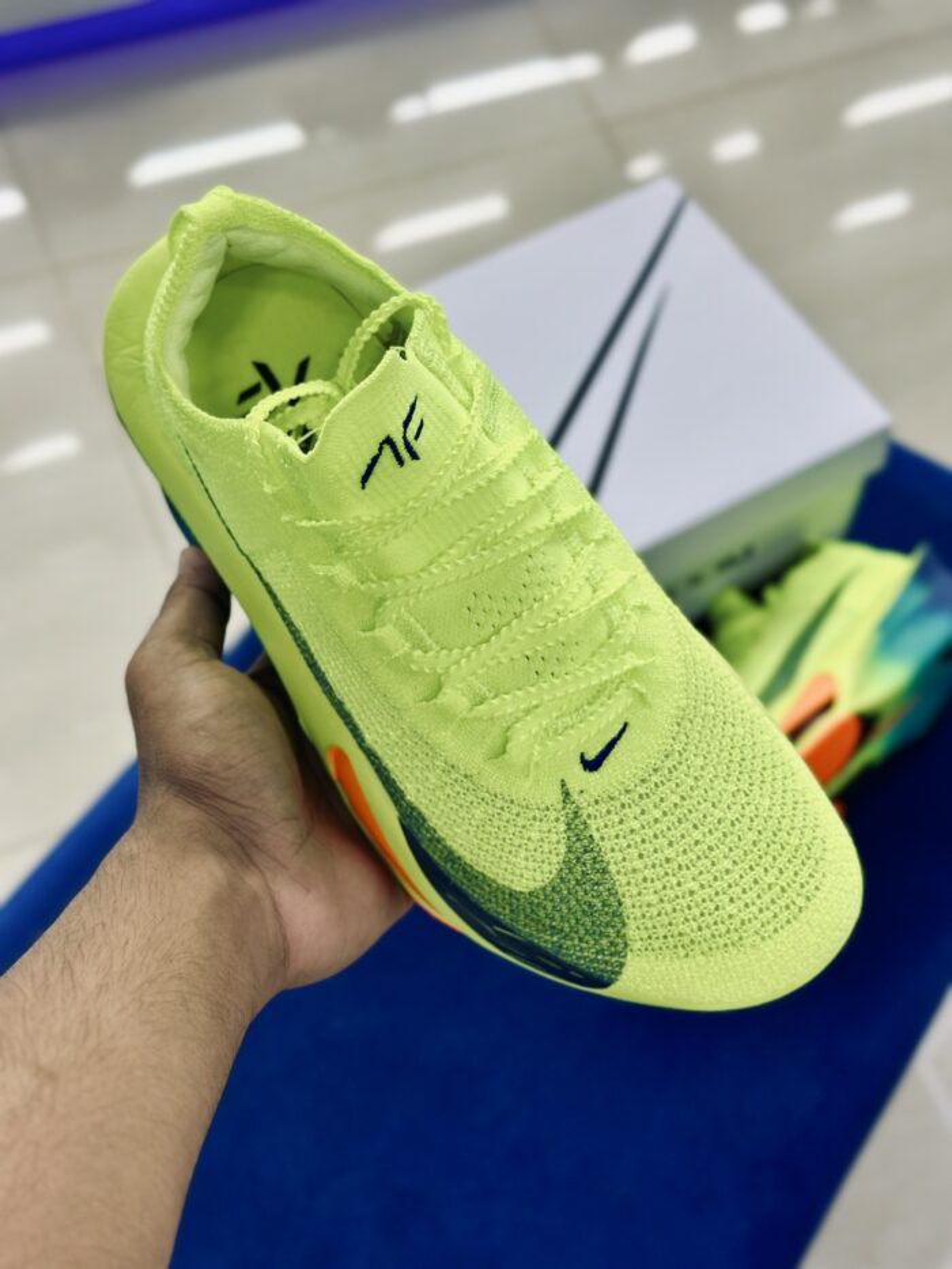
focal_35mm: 48
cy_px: 634
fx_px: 1760
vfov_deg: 39.7
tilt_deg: -58.3
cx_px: 476
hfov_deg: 30.3
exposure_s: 1/158
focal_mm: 6.86
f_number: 1.78
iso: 64
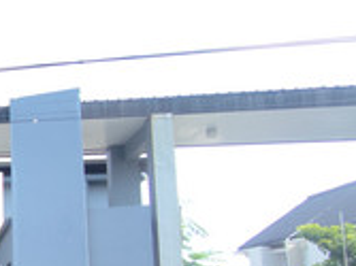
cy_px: 234
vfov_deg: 29.1
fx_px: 493
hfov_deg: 28.3
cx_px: -160
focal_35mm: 48
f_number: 2.2
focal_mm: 1.65
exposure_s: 1/393
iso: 50
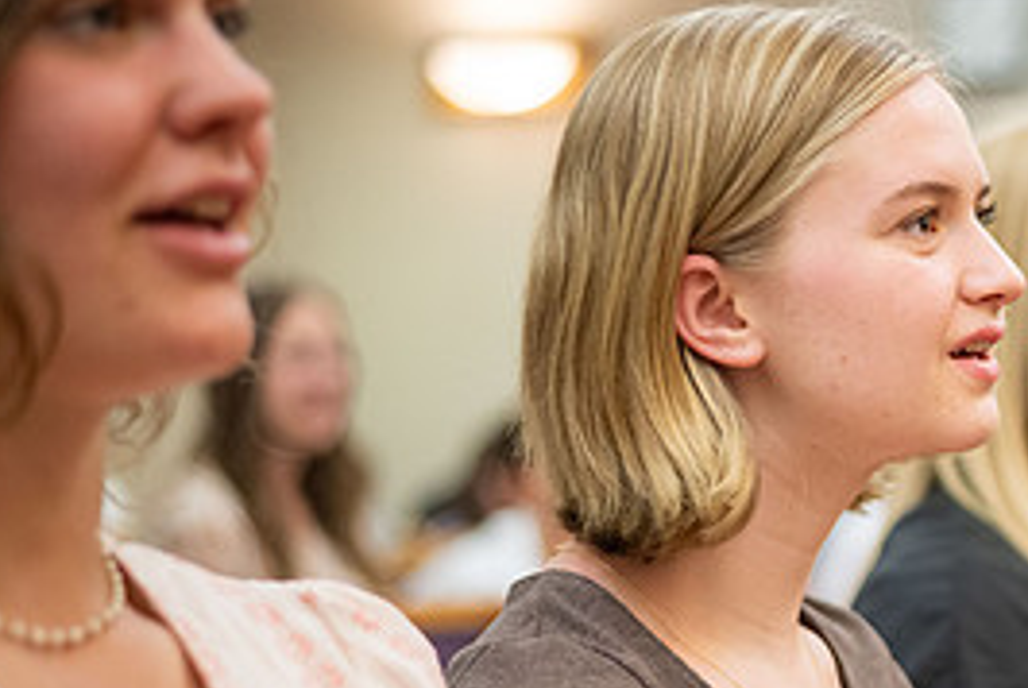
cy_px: 547
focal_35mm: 109
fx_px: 3116
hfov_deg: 18.2
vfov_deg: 12.5
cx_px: 1067
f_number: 1.8
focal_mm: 50
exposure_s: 1/400
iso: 1600
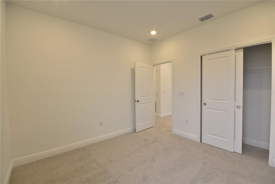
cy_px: 92
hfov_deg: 100.4
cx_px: 138
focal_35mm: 15
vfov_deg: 77.3
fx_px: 115
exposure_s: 1/15
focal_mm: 10
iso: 200
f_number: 10
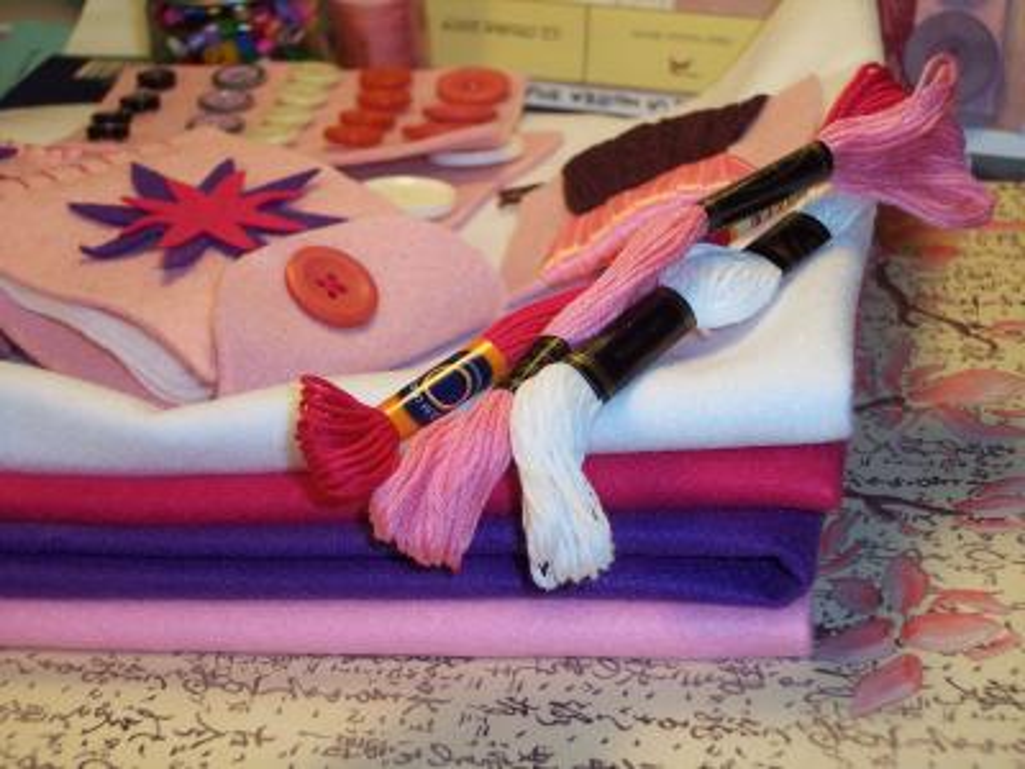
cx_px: 512
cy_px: 384
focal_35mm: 78
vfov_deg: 18.9
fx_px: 2310
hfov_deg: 25.0
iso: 100
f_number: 4
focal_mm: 16
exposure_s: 1/90
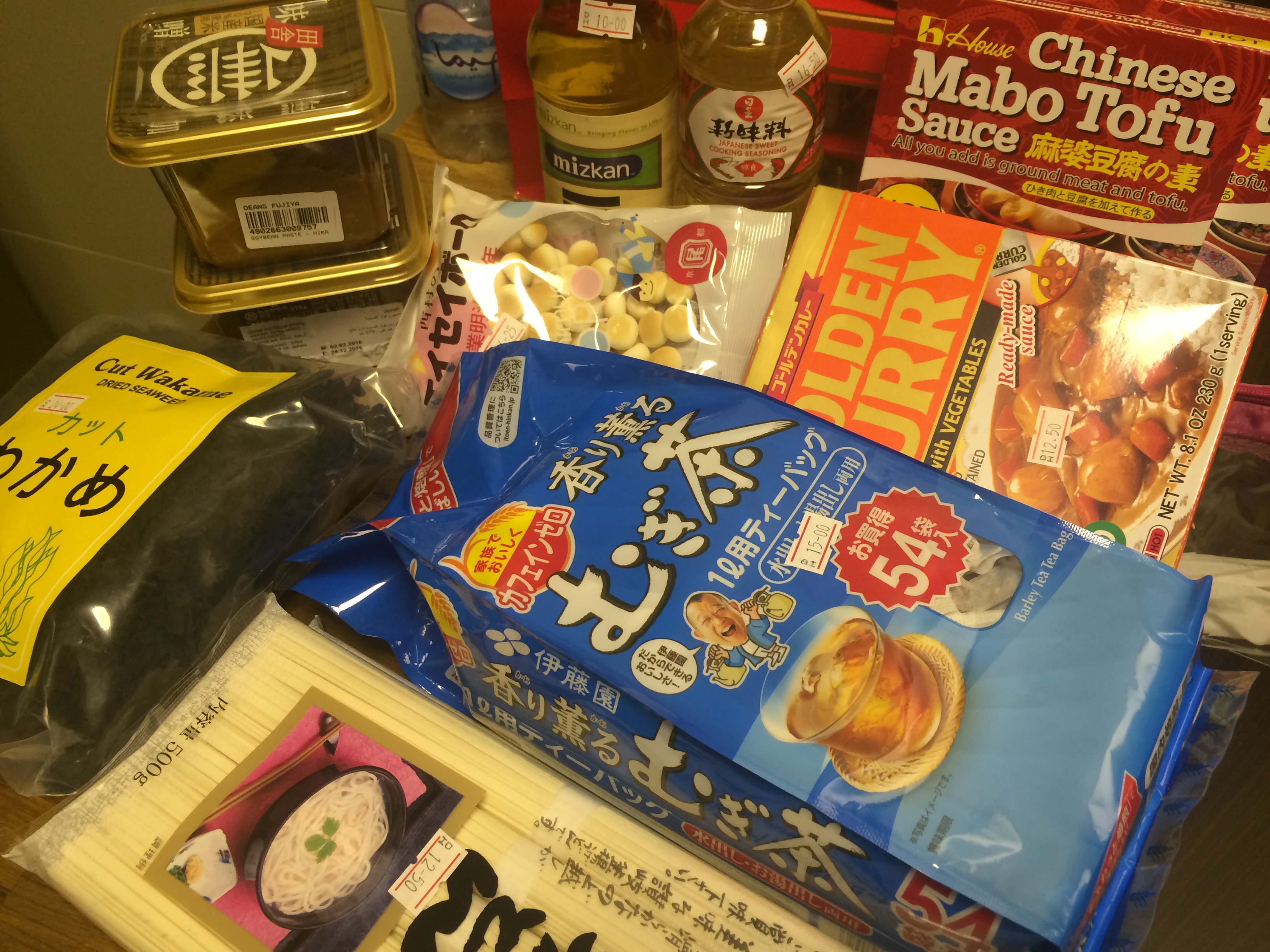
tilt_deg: -49.9
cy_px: 476
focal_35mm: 29
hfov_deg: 61.7
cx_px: 635
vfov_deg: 48.2
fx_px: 1064
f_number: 2.2
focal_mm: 4.15
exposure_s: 1/33
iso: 100
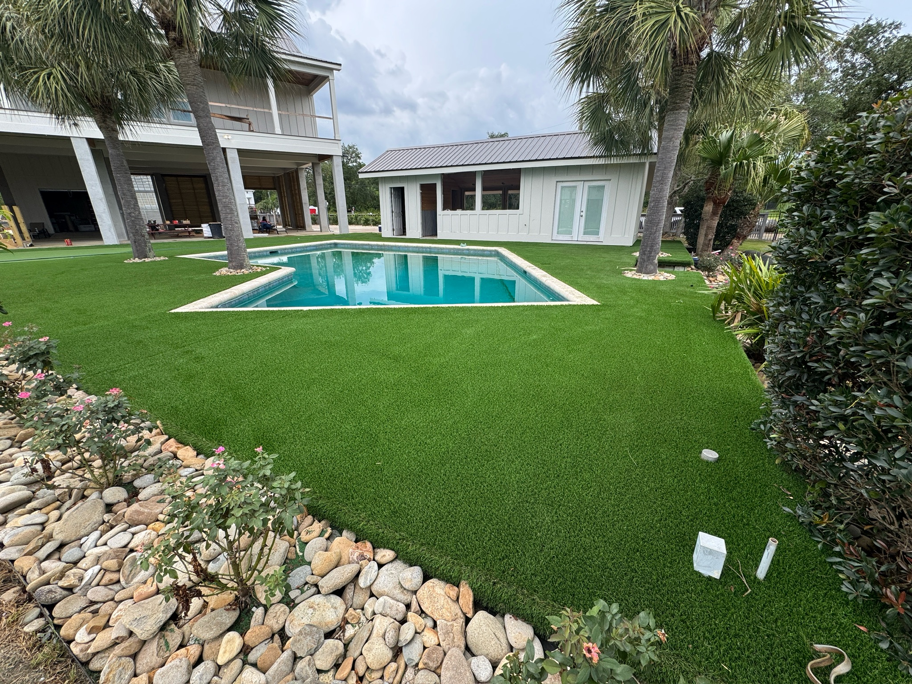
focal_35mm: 14
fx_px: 369
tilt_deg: -19.8
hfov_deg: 102.1
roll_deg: +1.4
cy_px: 342
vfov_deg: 85.7
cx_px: 456
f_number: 2.2
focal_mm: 2.22
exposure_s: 1/435
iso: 40
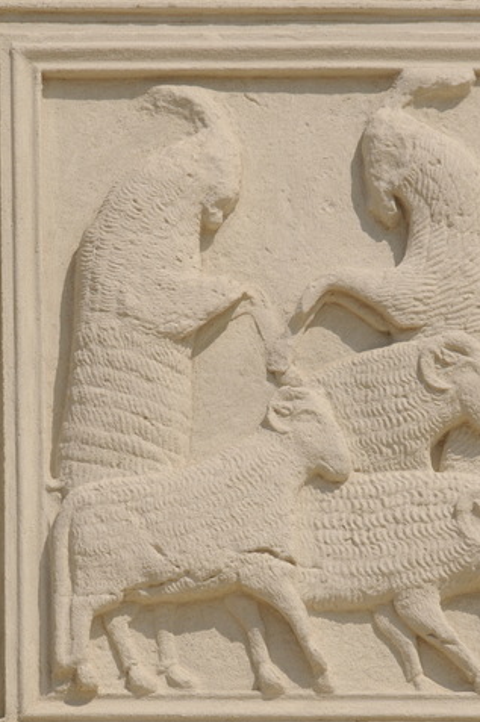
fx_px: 6253
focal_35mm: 312
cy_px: 428
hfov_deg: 4.4
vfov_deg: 6.6
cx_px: 282
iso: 320
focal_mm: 150
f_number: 14
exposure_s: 1/800
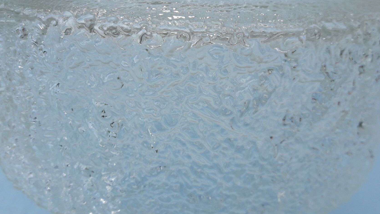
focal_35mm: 34
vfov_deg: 34.6
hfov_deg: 58.0
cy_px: 96
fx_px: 343
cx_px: 182
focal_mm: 3.7
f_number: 1.9
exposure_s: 1/831
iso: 40
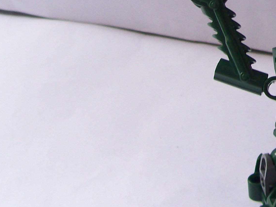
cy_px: -12
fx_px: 781
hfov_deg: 19.1
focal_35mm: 98
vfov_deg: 14.8
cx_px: 315
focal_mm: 6
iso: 80
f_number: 2.7
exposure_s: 1/63.4
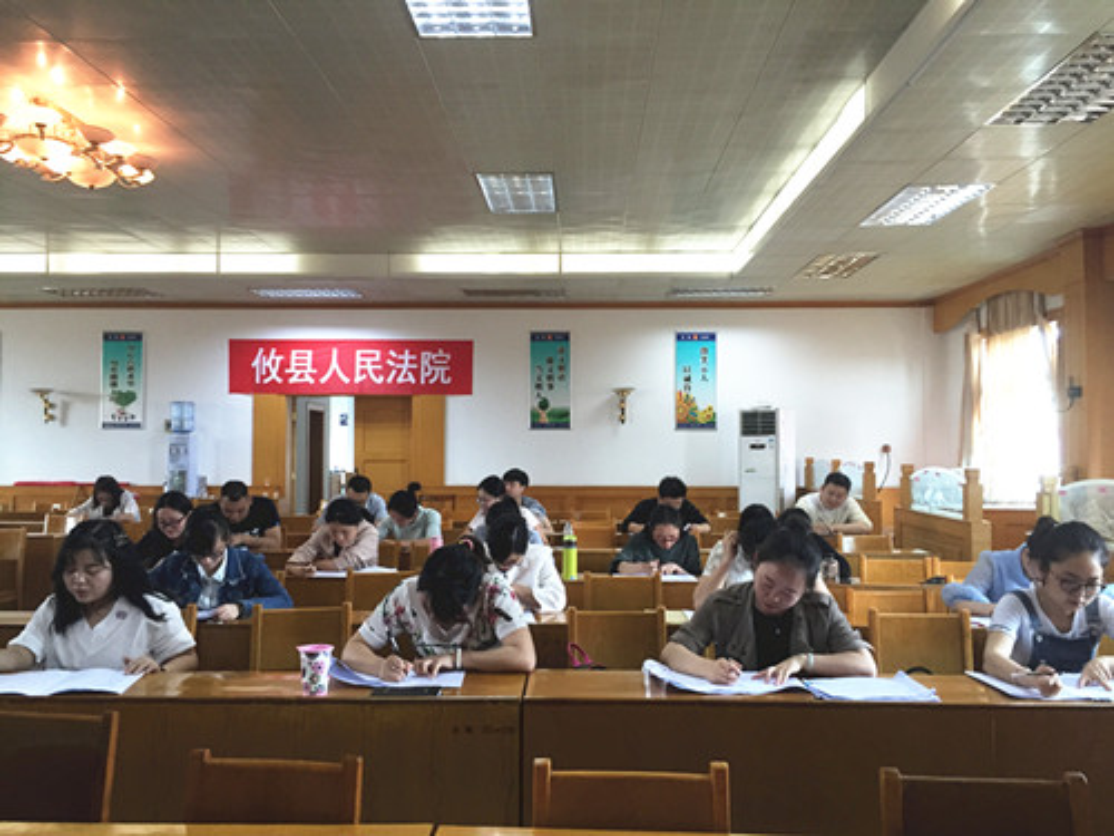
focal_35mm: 29
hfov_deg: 61.7
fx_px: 933
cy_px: 418
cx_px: 557
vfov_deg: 48.2
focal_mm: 4.15
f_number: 2.2
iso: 64
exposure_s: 1/33
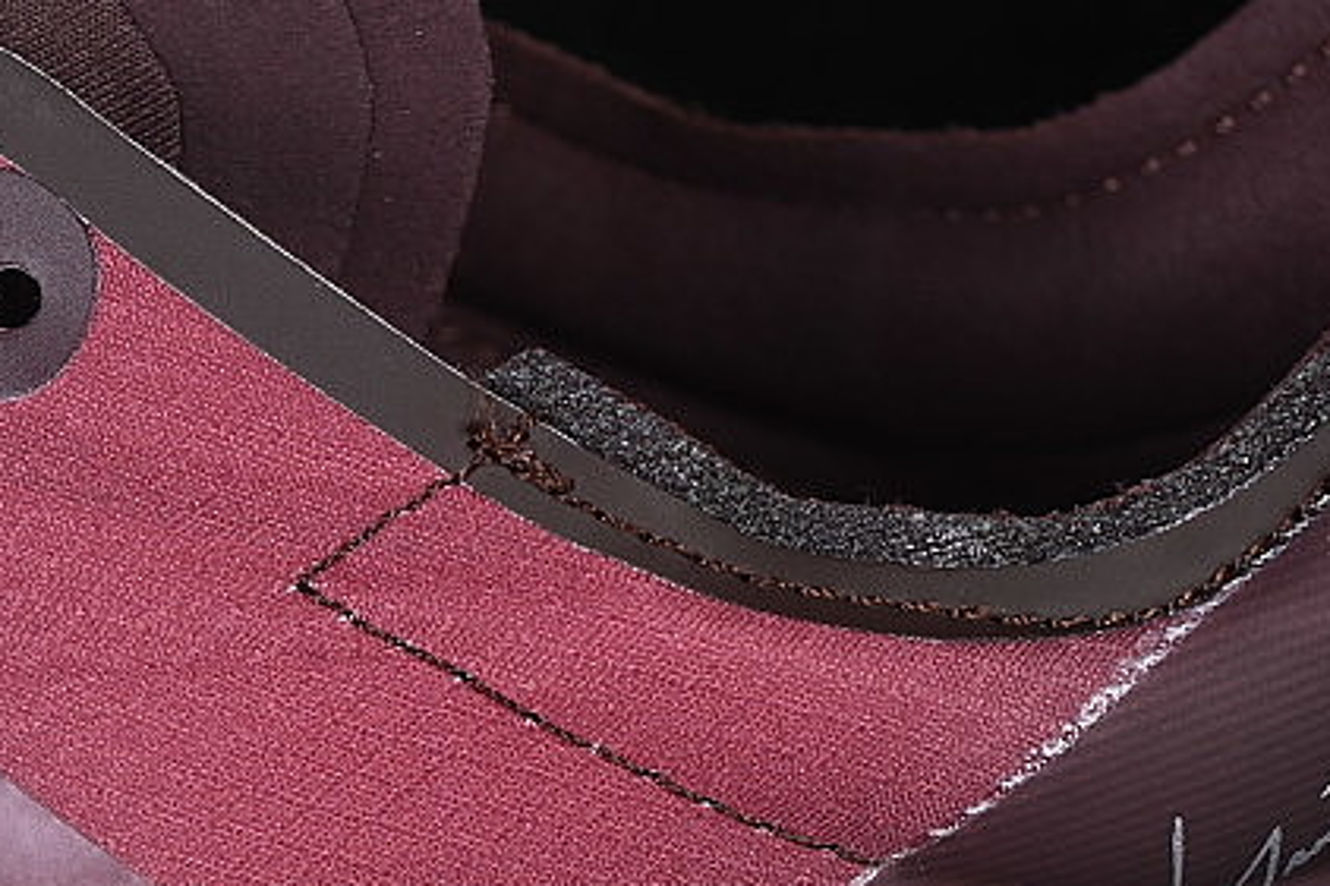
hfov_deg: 10.7
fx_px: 7090
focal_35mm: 192
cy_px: 1009
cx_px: 170
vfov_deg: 7.1
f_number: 6.3
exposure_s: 1/60
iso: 160
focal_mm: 50
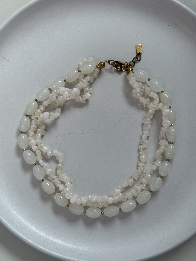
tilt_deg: -86.4
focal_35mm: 48
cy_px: 130
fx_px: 362
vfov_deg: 39.7
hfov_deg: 30.3
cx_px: 98
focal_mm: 6.76
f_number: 1.78
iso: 64
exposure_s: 1/340
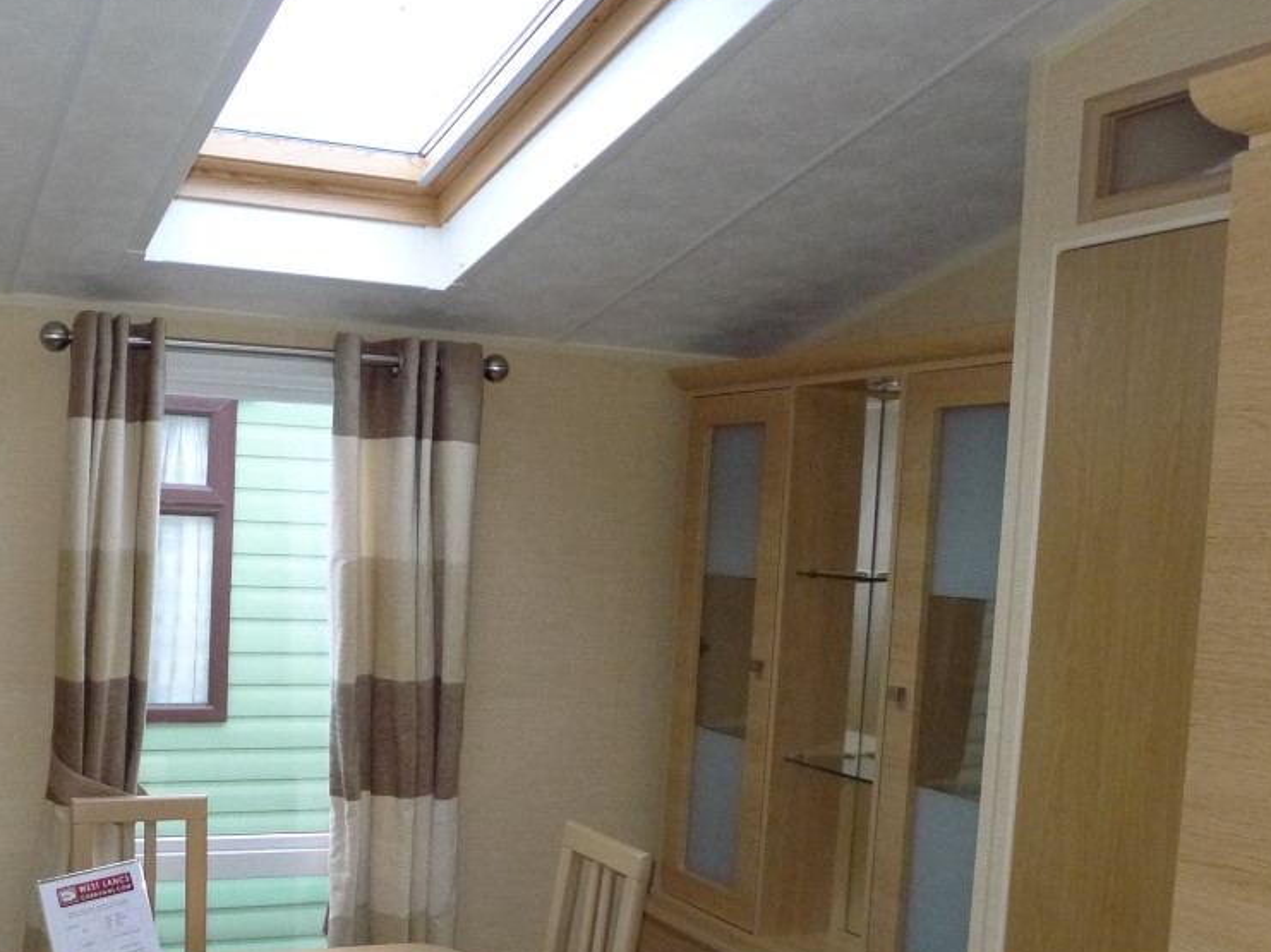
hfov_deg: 49.2
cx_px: 306
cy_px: 606
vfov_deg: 39.3
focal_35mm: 36
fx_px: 1321
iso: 800
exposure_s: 1/60
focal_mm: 5.1
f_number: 2
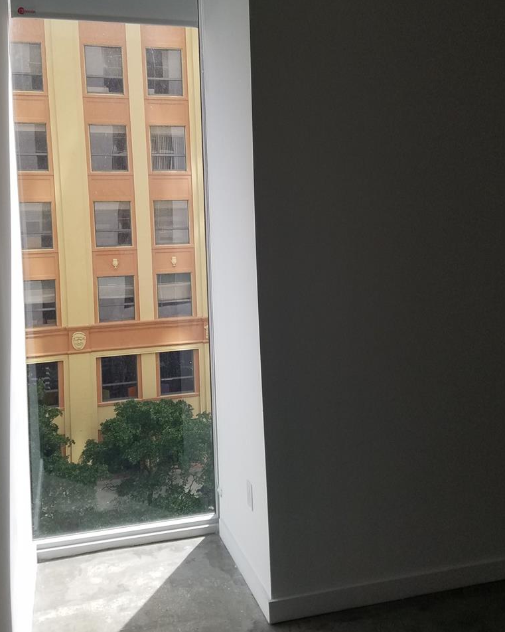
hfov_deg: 45.7
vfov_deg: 55.6
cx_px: 226
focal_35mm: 32
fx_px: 598
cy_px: 285
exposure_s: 1/473
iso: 50
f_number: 1.7
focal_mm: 4.2
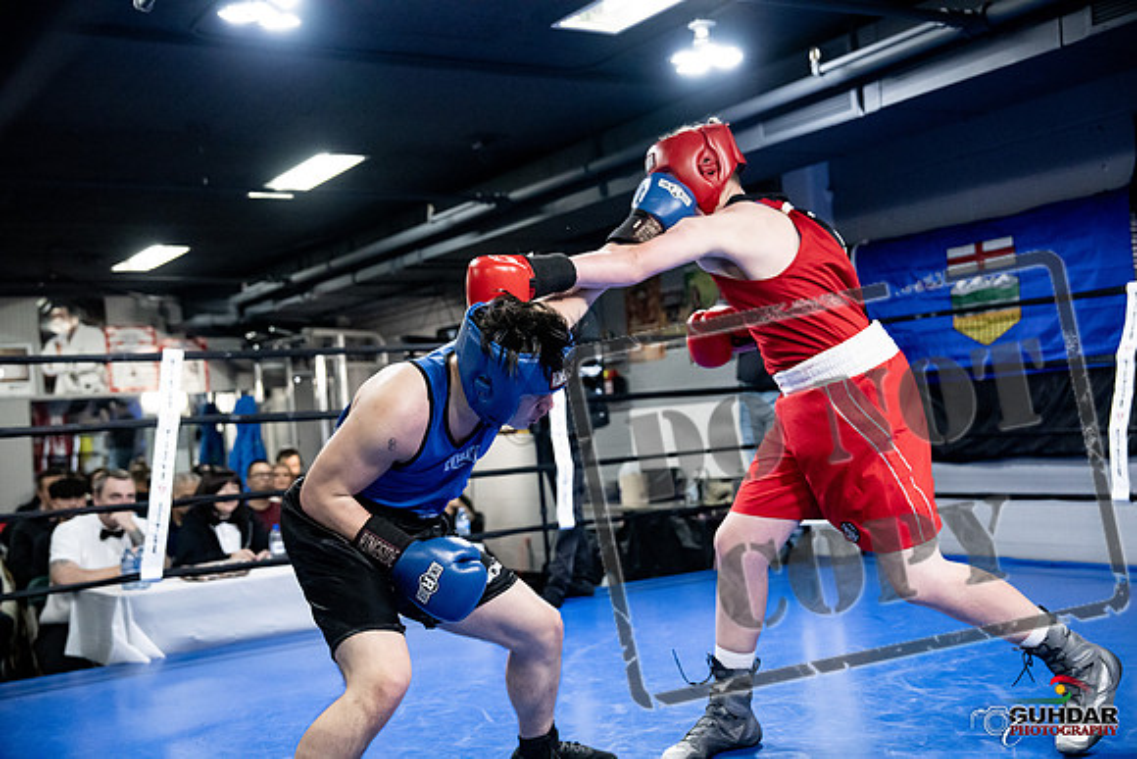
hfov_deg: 45.4
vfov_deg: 31.2
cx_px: 568
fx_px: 1358
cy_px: 380
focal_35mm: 43
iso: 10000
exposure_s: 1/1000
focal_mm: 43
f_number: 2.8
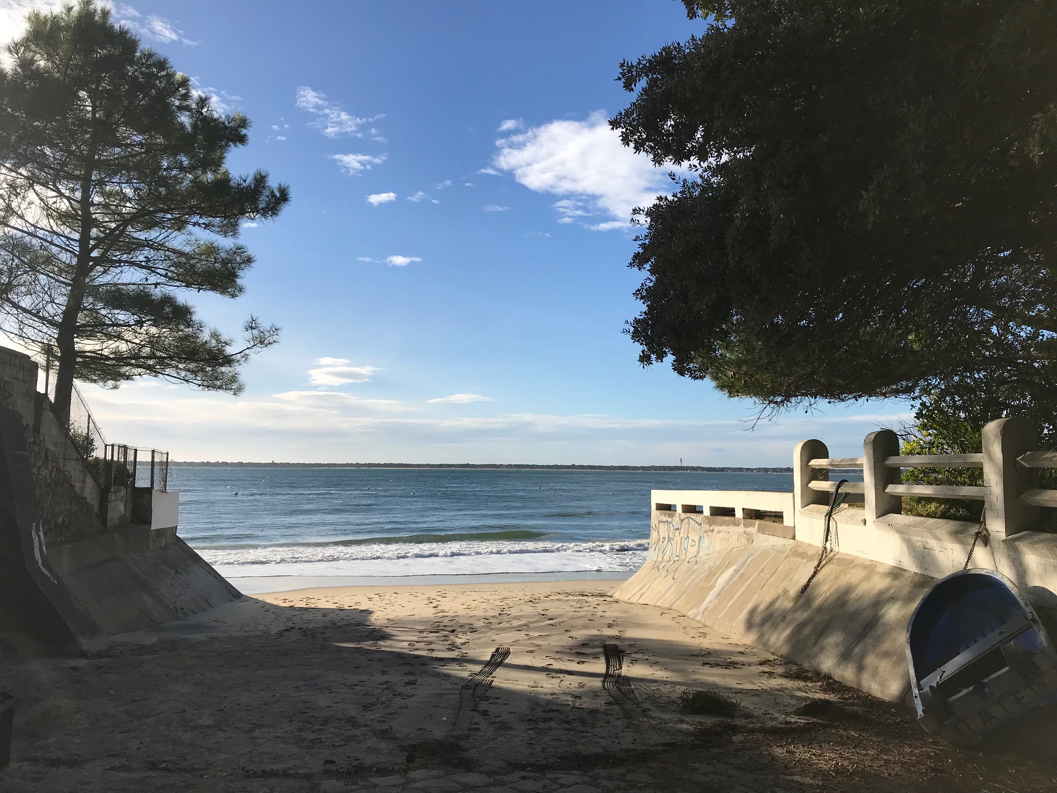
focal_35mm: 28
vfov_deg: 49.7
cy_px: 396
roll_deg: -1.3
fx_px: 855
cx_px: 528
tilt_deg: +7.0
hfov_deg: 63.4
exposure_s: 1/3831
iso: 20
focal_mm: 3.99
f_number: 1.8
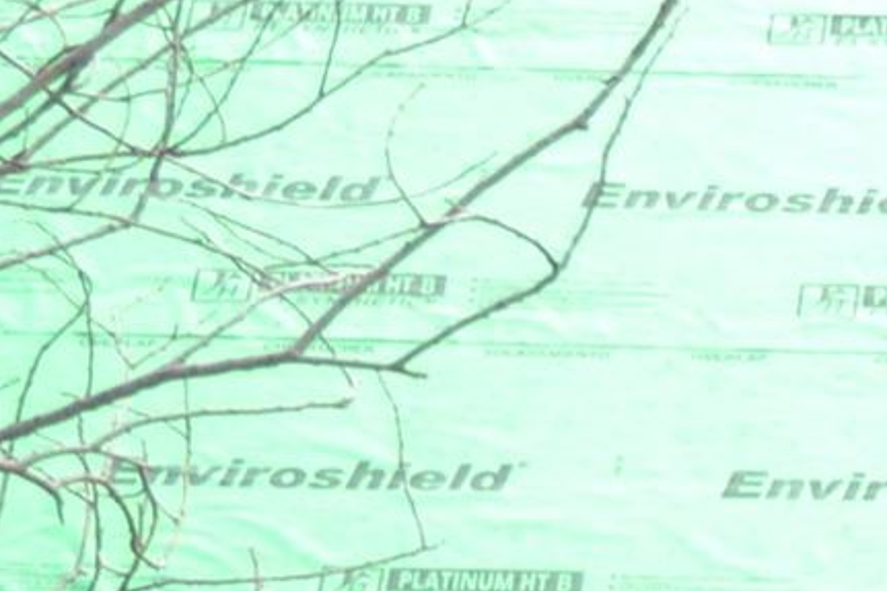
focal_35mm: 278
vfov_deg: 4.9
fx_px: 6847
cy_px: 881
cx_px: 1844
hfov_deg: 7.1
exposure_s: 1/125
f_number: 4.2
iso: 160
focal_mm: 26
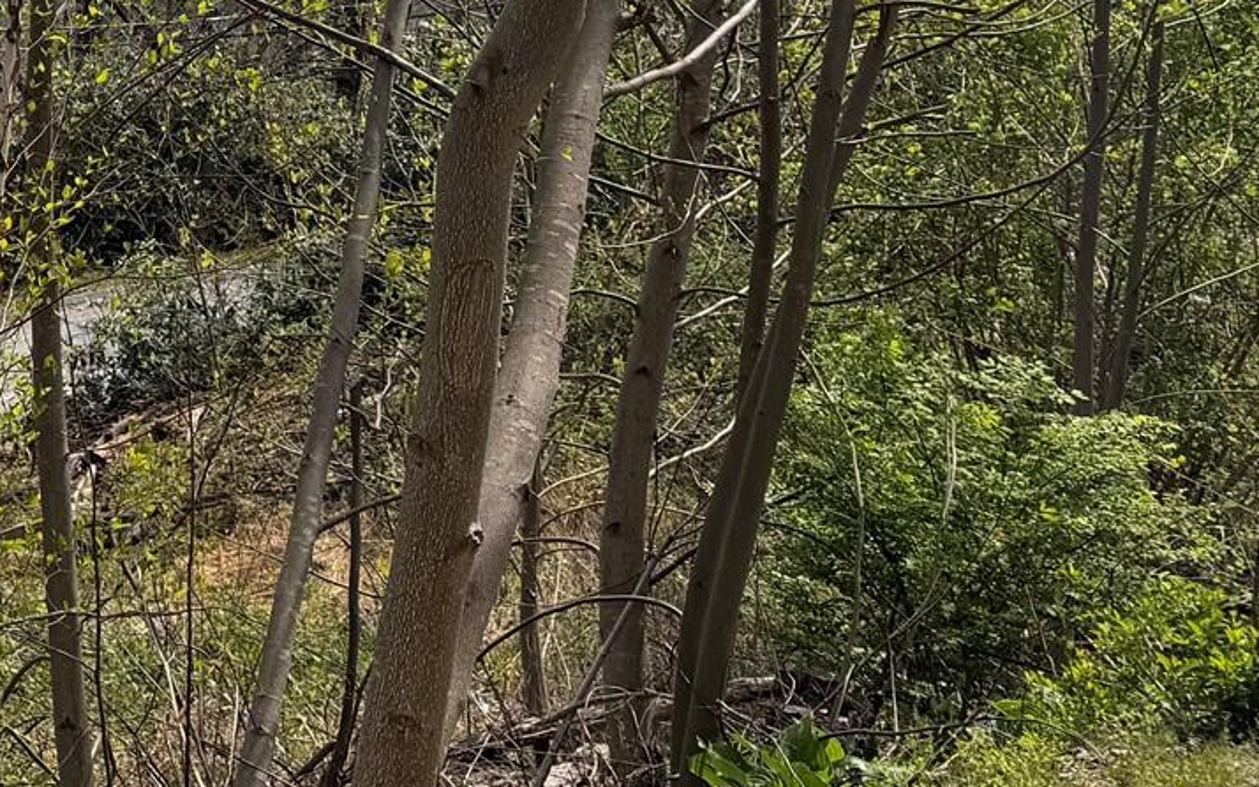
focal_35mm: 73
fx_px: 2504
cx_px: -247
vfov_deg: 17.2
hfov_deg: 25.4
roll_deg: -2.1
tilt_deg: -1.3
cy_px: -108
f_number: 1.78
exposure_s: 1/4405
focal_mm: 6.76
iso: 80
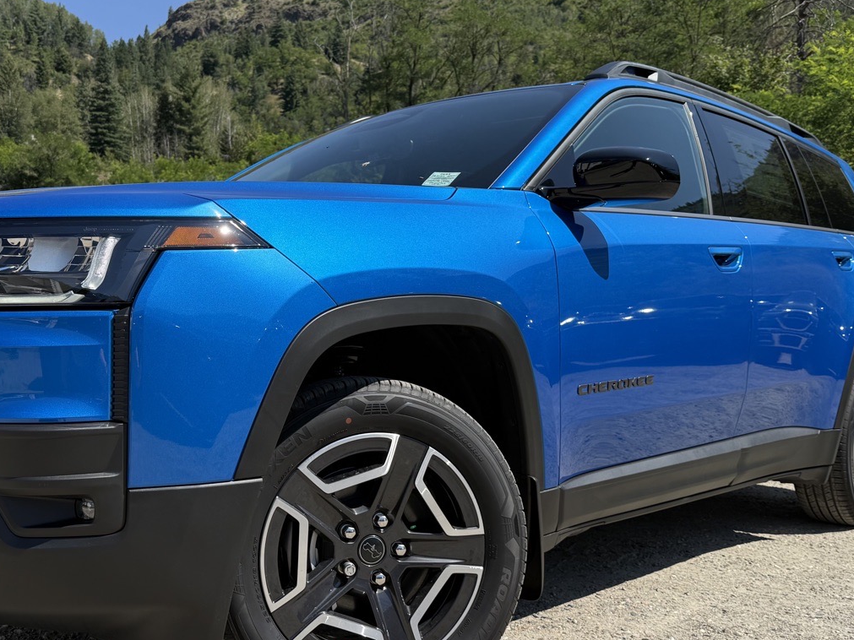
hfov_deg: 48.6
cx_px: 329
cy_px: 373
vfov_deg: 37.6
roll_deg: -2.7
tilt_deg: -3.0
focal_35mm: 38
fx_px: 937
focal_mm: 6.76
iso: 100
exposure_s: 1/4167
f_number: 1.78
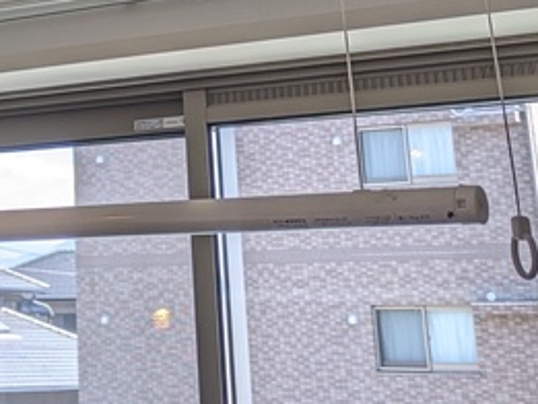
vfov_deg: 15.1
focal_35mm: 92
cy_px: -173
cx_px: -39
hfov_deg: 20.4
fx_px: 1431
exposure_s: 1/210
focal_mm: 5.43
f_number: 1.89
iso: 45
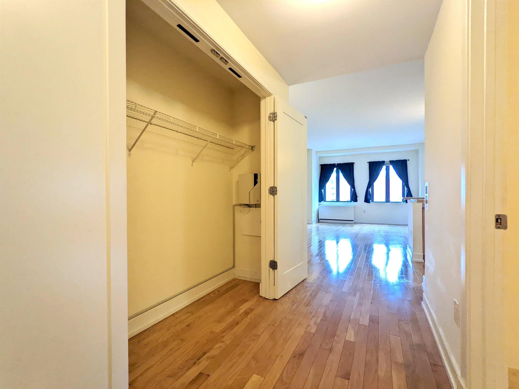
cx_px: 260
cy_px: 194
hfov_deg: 94.5
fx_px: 240
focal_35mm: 16
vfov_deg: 78.1
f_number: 2.2
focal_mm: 2.22
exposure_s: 1/120
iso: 408
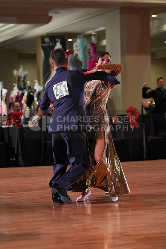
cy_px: 124
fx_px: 746
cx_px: 83
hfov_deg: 12.7
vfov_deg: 18.9
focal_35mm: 108
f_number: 4
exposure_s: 1/500
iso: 2000
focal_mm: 108
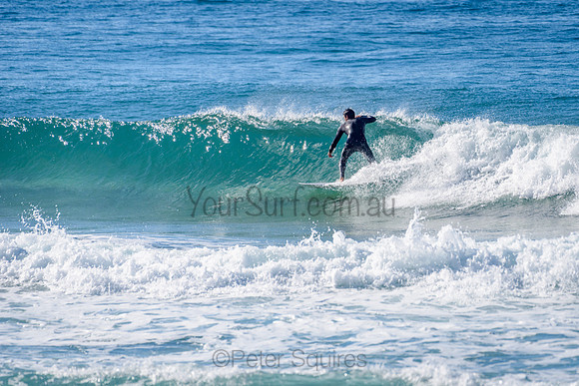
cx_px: 355
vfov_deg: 2.2
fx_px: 9865
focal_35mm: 613
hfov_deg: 3.4
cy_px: 152
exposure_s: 1/2000
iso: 125
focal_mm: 500
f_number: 5.6
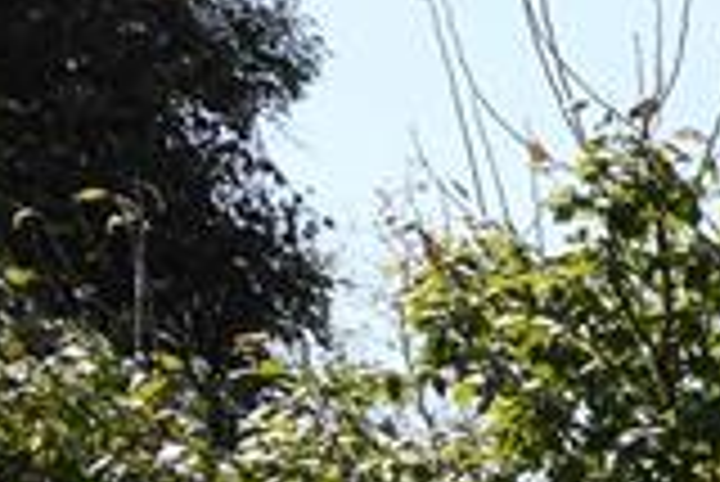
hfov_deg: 11.4
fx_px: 2042
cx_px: 2167
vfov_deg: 10.3
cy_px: 1378
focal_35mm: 102
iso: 100
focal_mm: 16
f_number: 8
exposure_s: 1/125
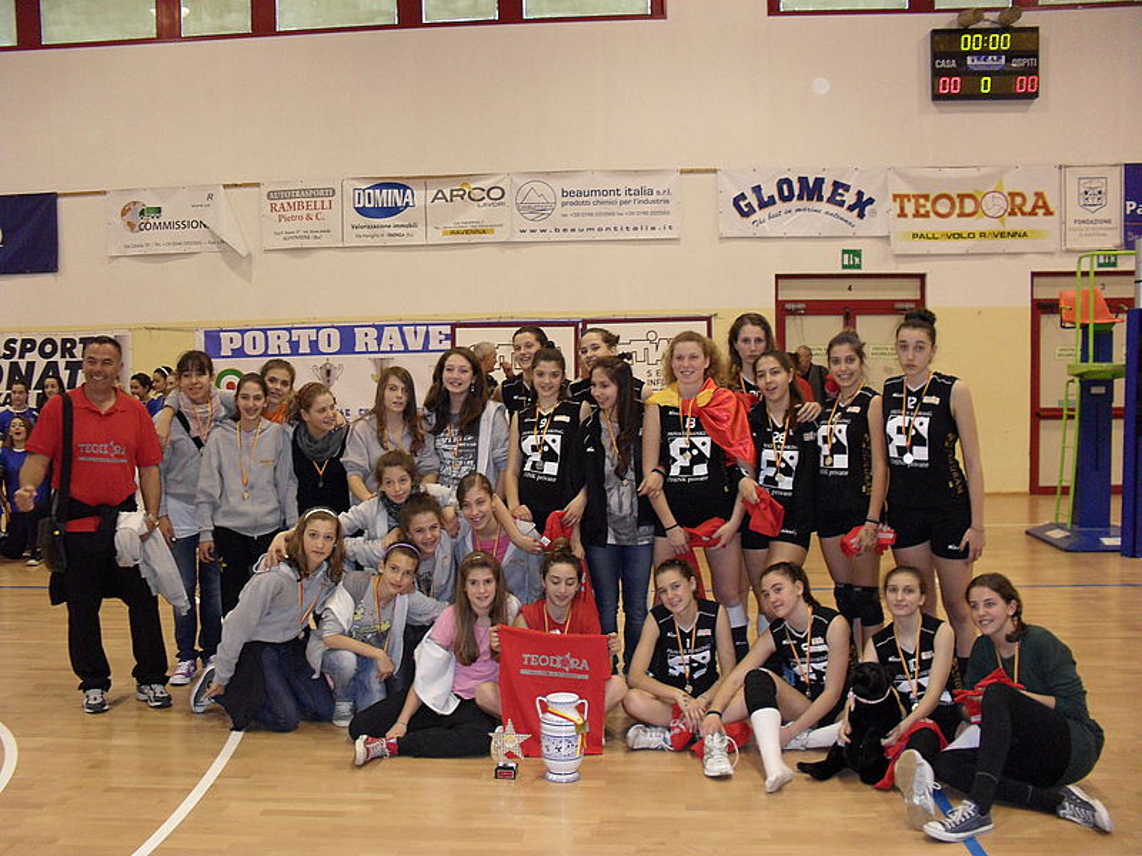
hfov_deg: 52.6
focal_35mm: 35
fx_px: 1155
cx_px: 571
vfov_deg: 40.7
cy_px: 428
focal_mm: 6.3
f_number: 3.2
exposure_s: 1/45
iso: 240
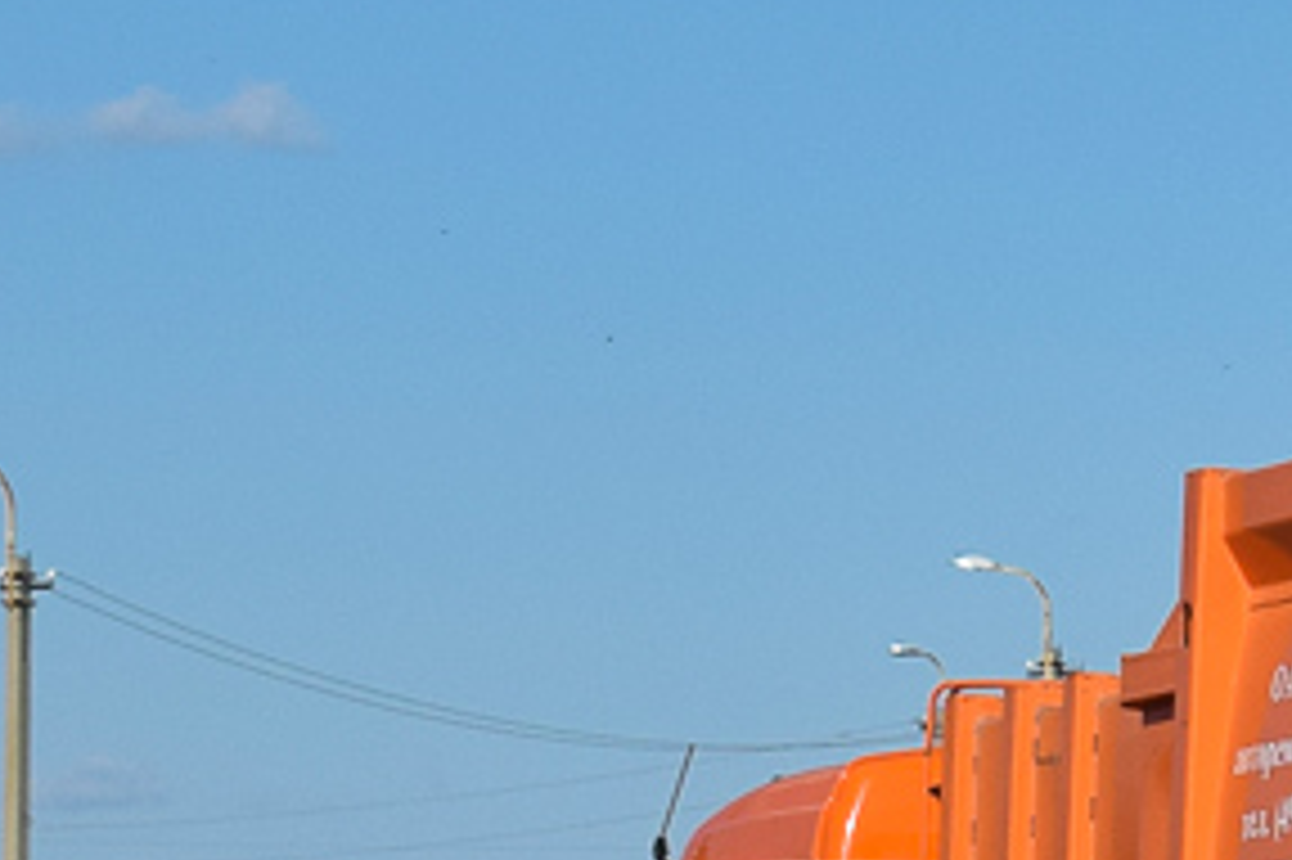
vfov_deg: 6.0
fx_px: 8106
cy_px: 995
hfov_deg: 8.9
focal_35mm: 226
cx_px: 2017
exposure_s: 1/1000
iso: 200
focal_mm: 36
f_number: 8
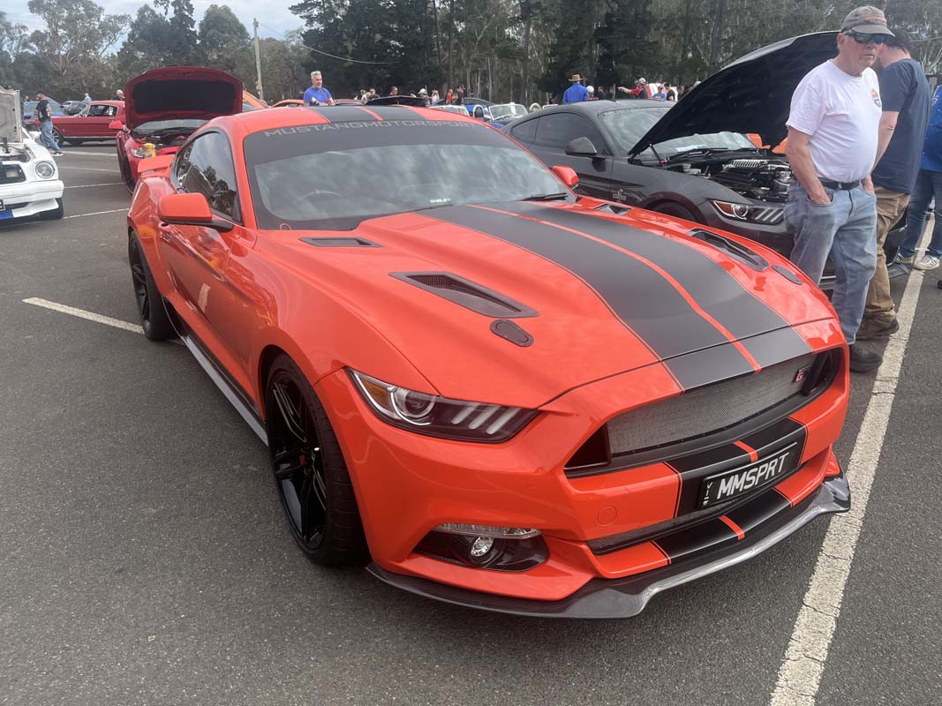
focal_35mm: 26
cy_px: 353
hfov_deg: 67.3
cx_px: 471
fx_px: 707
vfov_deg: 53.1
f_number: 1.6
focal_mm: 5.1
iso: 50
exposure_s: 1/1441
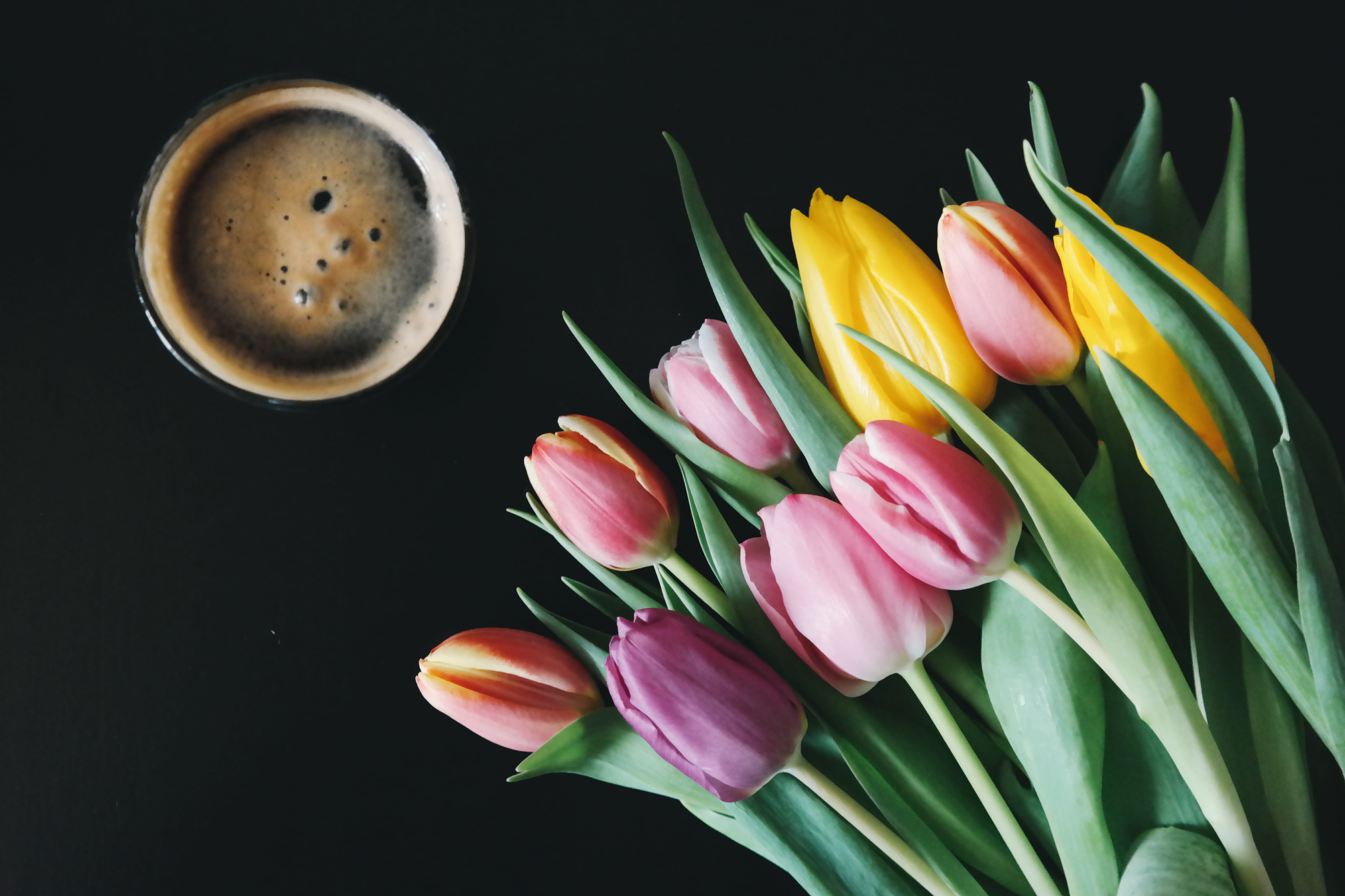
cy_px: 448
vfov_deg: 35.1
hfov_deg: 50.7
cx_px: 672
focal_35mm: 38
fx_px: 1420
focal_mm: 25
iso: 3200
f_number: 4
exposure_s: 1/30
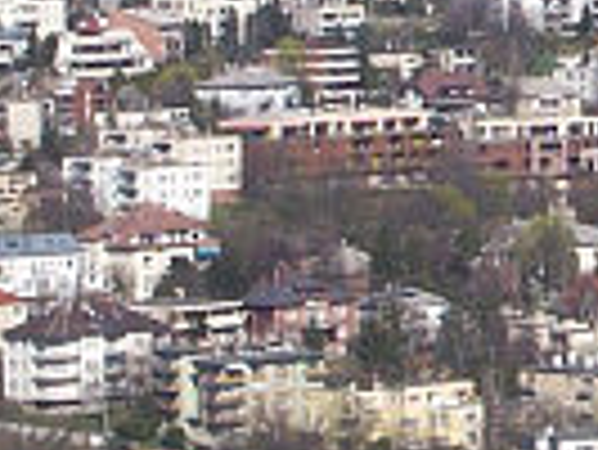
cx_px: 994
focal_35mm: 345
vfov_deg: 4.3
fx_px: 5965
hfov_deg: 5.7
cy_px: 14
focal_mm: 16.8
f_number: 9.5
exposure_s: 1/250
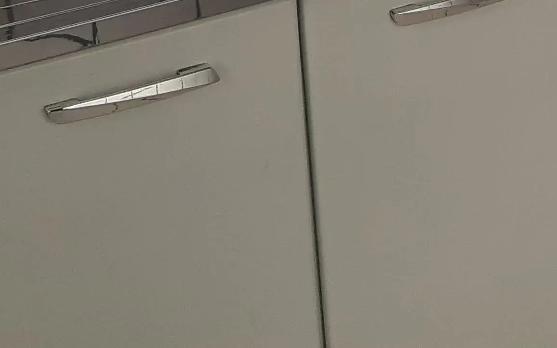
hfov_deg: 18.6
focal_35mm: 109
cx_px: 553
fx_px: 1655
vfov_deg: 10.6
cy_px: -443
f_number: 1.7
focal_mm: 3.93
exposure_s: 1/1054
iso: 40
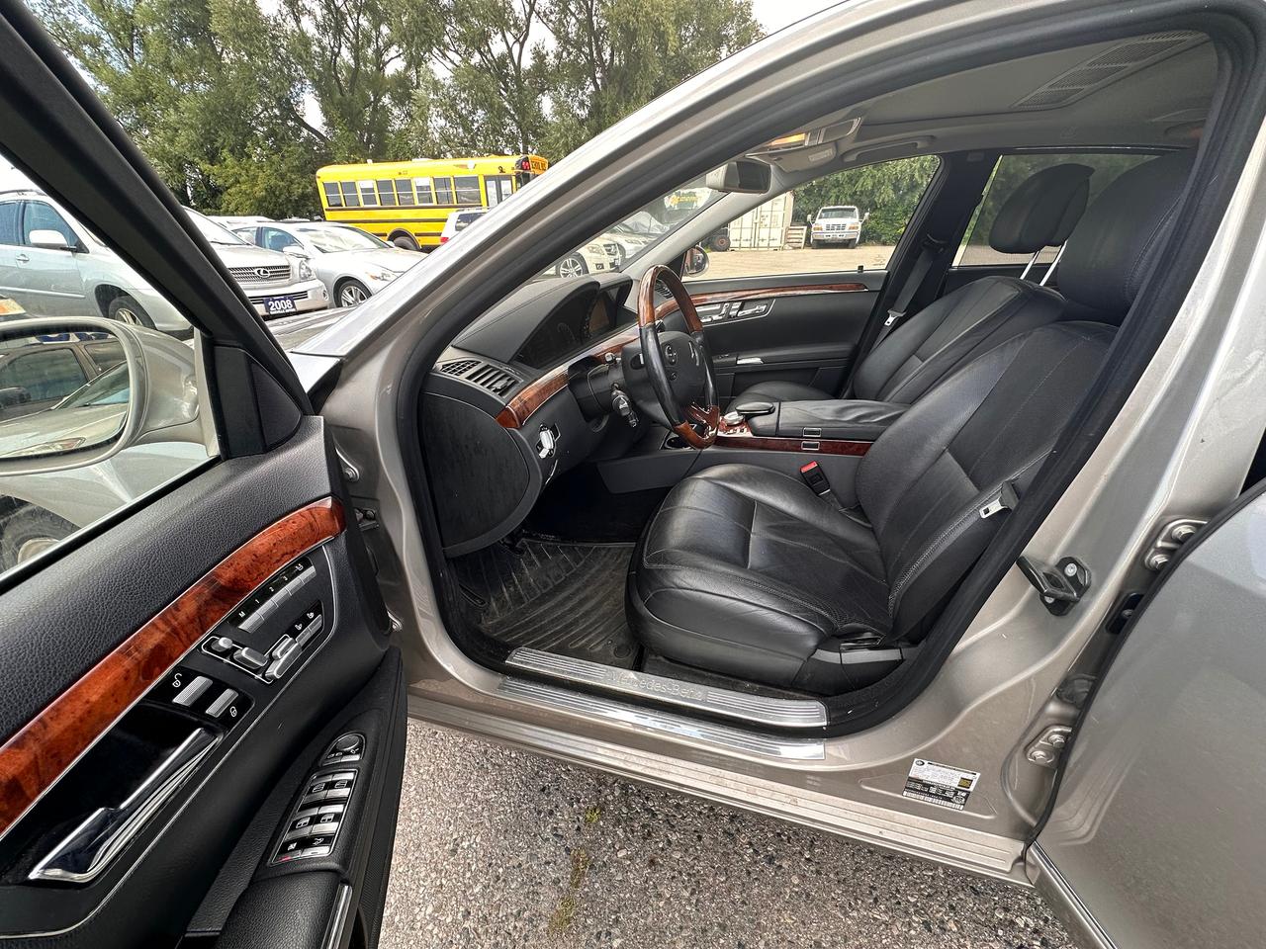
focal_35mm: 14
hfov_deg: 102.1
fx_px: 512
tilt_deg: -27.2
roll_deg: +3.1
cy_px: 474
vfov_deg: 85.7
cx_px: 633
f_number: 2.2
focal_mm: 2.22
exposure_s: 1/100
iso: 40
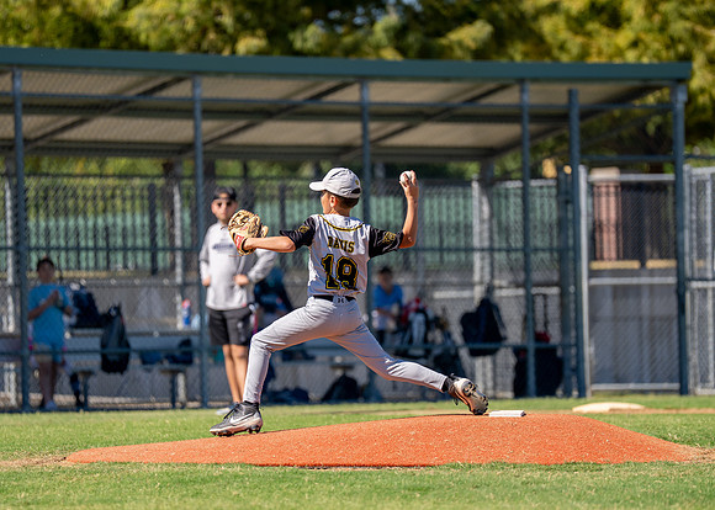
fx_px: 5602
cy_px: 265
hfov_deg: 7.3
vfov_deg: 5.2
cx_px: 362
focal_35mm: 276
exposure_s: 1/1600
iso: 100
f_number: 2.8
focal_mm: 200
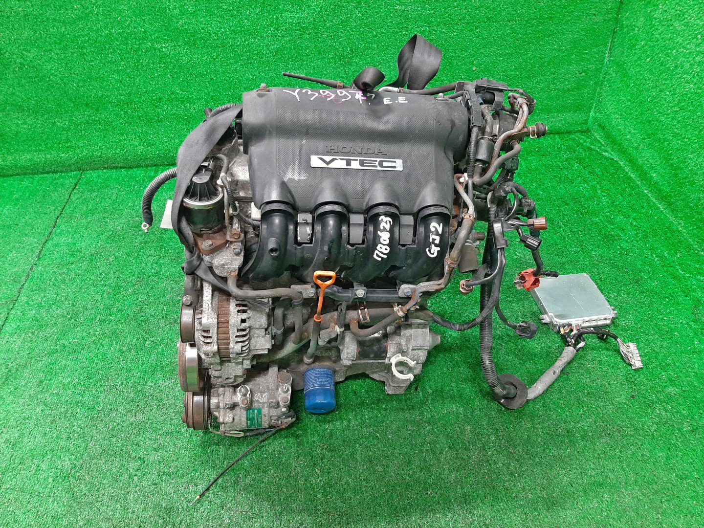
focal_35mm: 26
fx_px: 529
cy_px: 264
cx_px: 352
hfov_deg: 67.3
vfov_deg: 53.1
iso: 240
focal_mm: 3.93
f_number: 1.7
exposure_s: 1/50
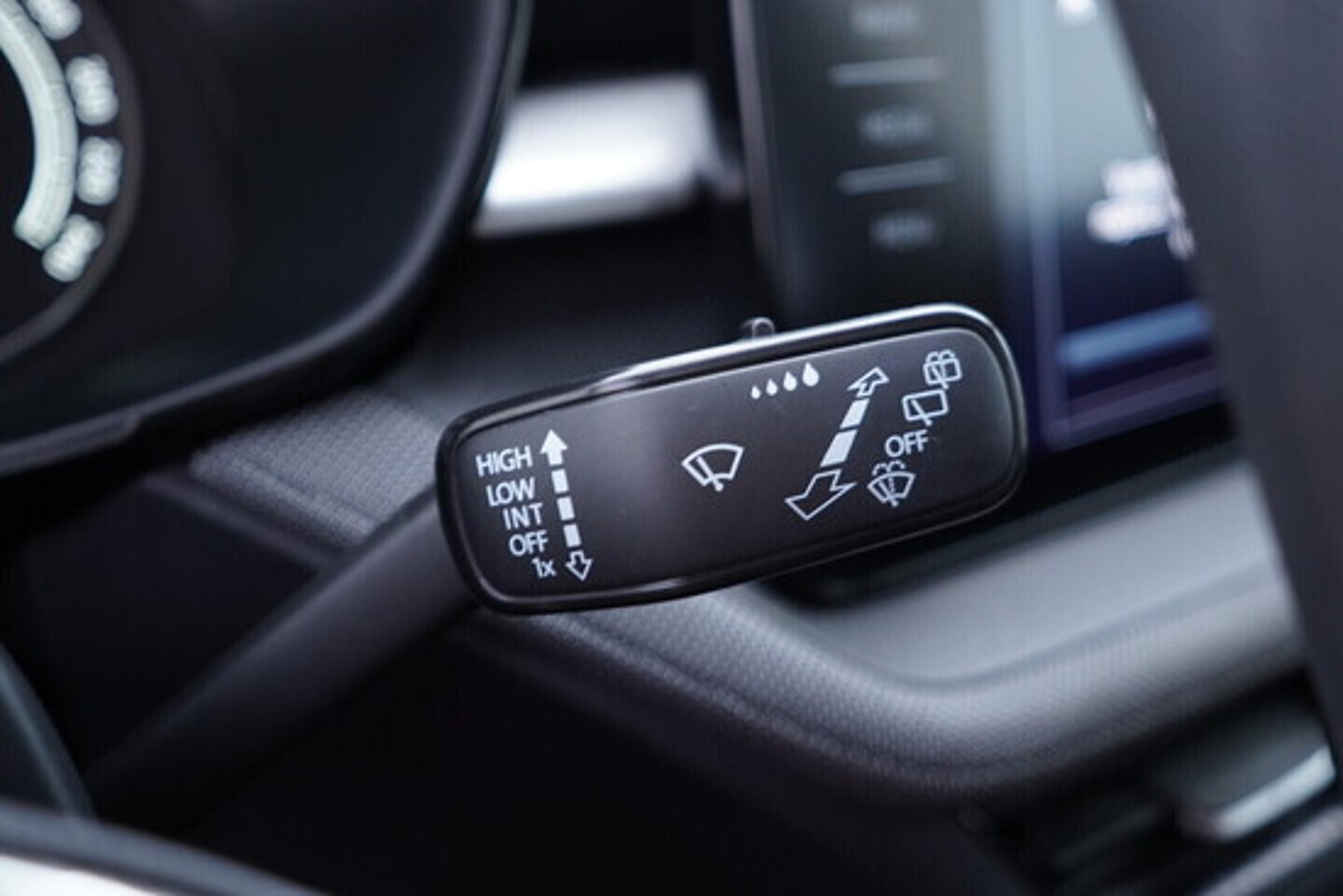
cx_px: 672
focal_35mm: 36
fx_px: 1343
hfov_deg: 53.1
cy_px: 448
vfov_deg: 36.9
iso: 400
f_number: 2.8
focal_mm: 24
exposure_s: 1/40
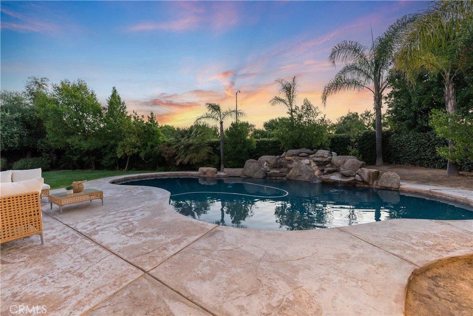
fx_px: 184
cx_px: 236
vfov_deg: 81.2
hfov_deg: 104.2
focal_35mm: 14
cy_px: 158
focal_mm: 14
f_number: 2.8
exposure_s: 1/160
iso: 1600
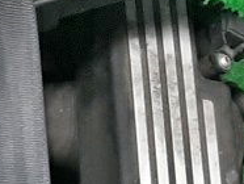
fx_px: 1419
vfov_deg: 6.6
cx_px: -83
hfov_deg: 9.6
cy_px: 574
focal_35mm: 201
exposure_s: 1/50
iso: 127
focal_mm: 3.93
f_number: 1.7
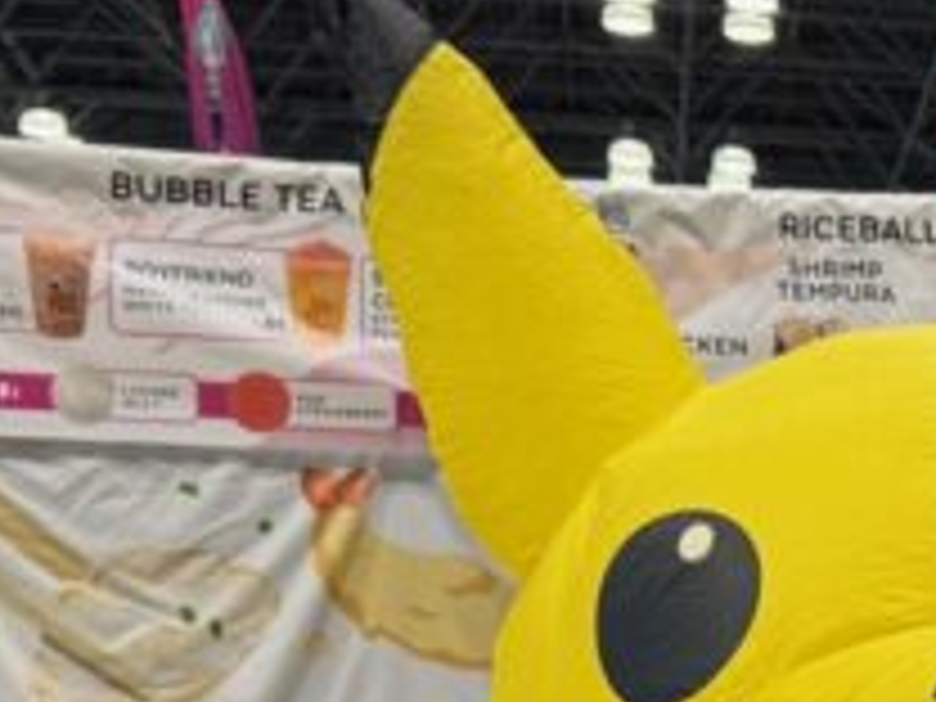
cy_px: 936
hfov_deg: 15.5
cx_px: 1354
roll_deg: +0.0
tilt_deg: -0.9
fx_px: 3191
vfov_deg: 12.2
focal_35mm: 118
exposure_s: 1/60
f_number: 1.78
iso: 125
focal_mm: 6.76
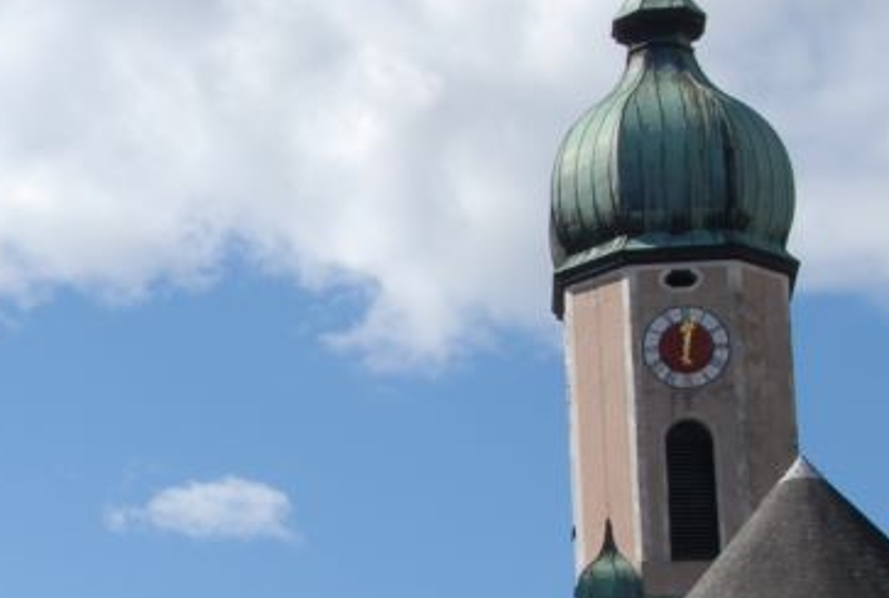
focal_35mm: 153
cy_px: 592
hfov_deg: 13.2
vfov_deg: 9.0
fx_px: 3788
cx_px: -27
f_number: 18
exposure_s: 1/45
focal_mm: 32
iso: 100
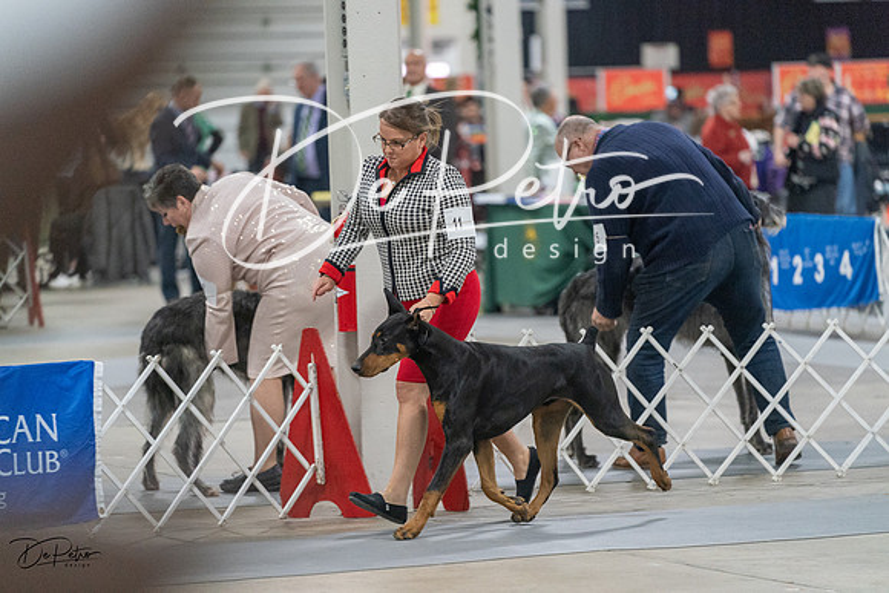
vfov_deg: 7.4
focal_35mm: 186
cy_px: 296
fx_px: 4594
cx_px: 444
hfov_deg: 11.1
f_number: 2.8
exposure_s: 1/320
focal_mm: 186
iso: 6400
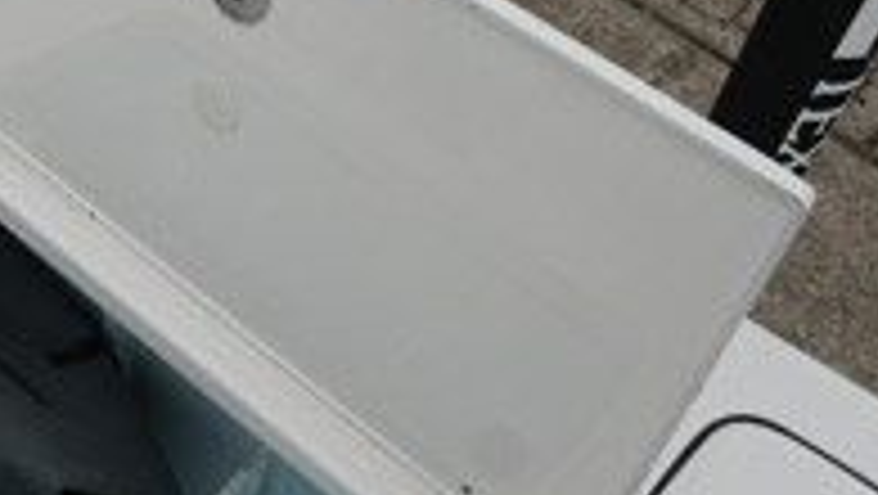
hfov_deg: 34.3
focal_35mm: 58
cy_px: 256
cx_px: 117
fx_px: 1351
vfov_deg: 20.8
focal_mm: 12
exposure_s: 1/400
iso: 100
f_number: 7.1
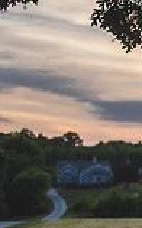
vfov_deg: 20.0
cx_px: 424
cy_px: 150
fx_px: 648
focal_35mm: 104
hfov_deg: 9.7
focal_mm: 24
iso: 250
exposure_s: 1/1000
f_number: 2.8
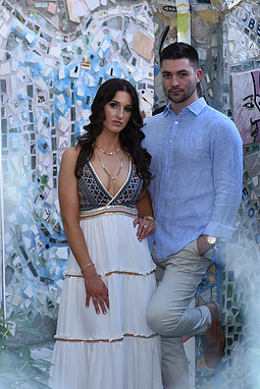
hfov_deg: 10.6
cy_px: 194
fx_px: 1396
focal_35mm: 129
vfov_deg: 15.9
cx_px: 144
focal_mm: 85
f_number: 4
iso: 320
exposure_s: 1/160
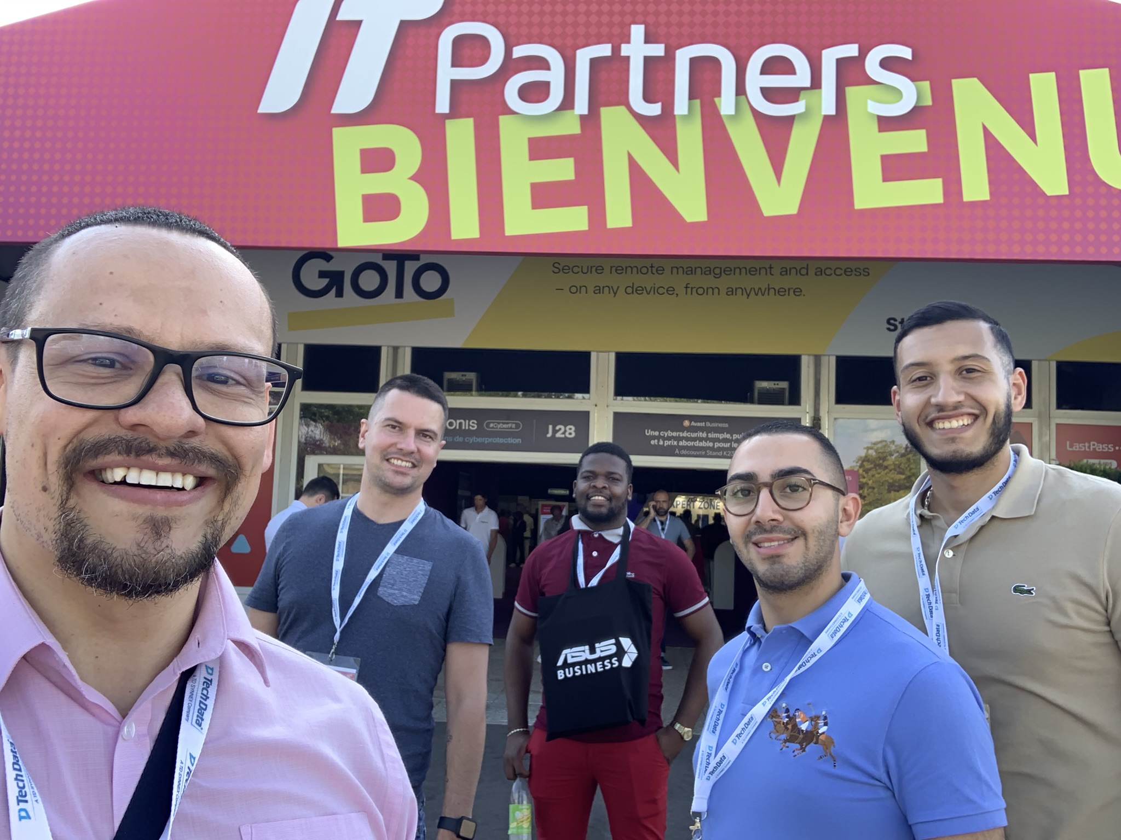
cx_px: 560
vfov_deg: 44.2
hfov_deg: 56.8
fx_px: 1036
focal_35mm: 32
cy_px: 420
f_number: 2.2
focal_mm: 2.87
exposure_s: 1/130
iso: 16
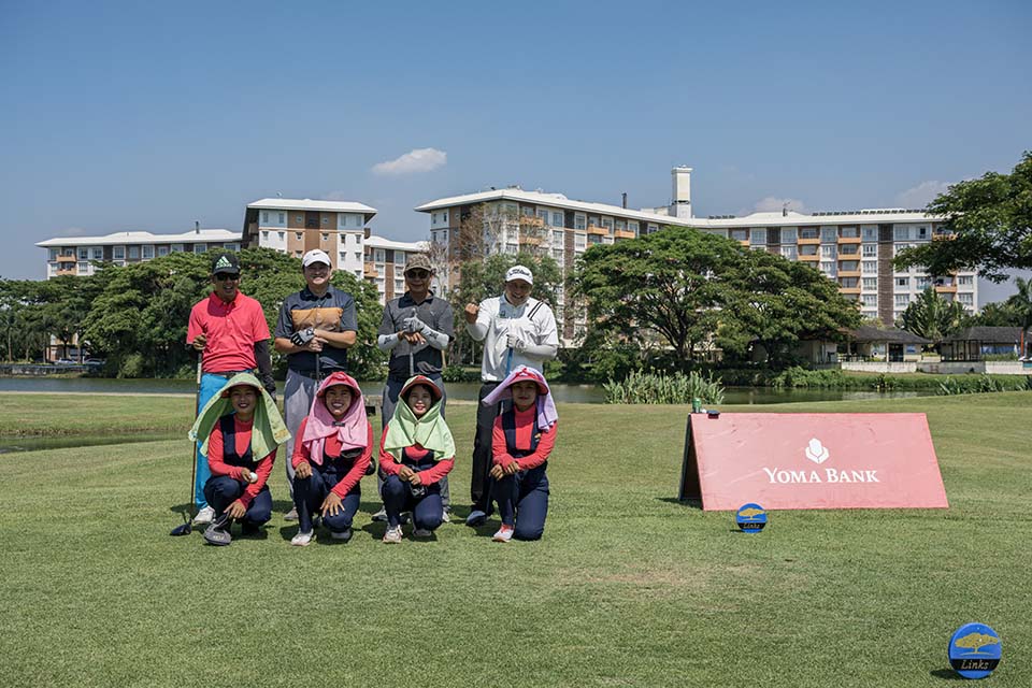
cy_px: 344
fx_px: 1061
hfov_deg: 51.9
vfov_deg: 35.9
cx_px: 516
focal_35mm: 37
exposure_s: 1/500
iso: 140
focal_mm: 37
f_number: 8
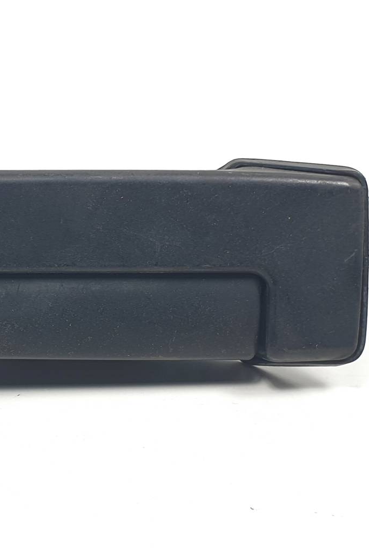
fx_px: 584
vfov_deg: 50.7
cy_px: 282
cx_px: 24
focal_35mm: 38
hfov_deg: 32.9
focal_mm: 4.3
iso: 50
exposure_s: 1/164
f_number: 2.4
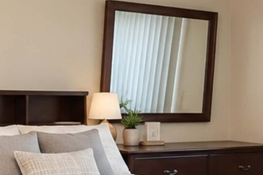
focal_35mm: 70
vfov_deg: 19.4
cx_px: -13
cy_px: 119
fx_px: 511
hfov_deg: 26.9
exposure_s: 1/60
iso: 2000
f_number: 8
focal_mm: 10
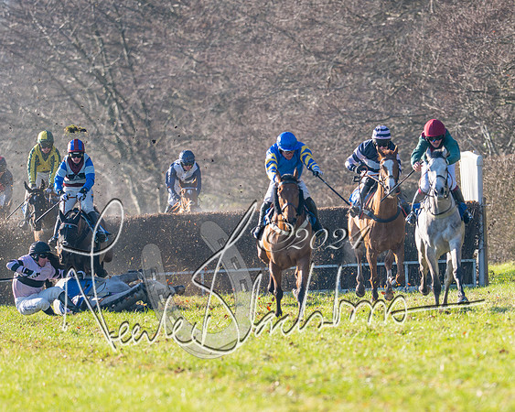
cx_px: 334
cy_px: 213
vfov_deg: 2.1
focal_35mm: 742
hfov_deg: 2.6
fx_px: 11306
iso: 400
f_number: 5
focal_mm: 400
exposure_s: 1/2000
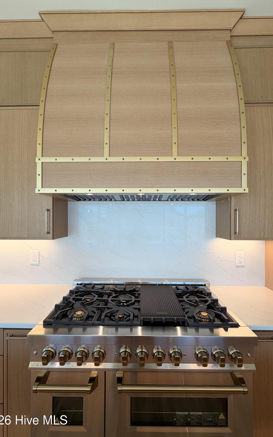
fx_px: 179
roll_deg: -0.1
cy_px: 219
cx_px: 139
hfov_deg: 74.8
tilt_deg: +0.5
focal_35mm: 15
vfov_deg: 101.5
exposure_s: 1/120
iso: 80
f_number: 2.2
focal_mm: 2.22
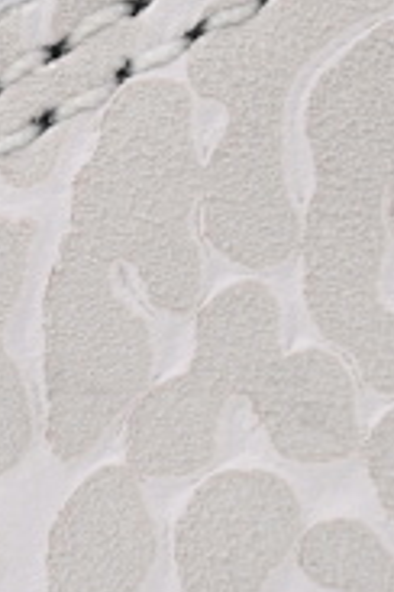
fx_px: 8273
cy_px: 150
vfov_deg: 4.1
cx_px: 32
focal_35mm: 504
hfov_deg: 2.7
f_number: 13
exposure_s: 1/100
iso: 400
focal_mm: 115
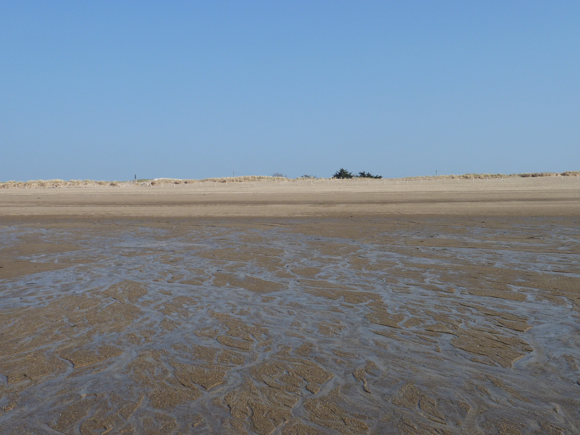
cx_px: 290
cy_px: 218
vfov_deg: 38.7
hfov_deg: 50.1
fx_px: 620
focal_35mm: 37
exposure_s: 1/400
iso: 80
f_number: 5
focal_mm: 6.1
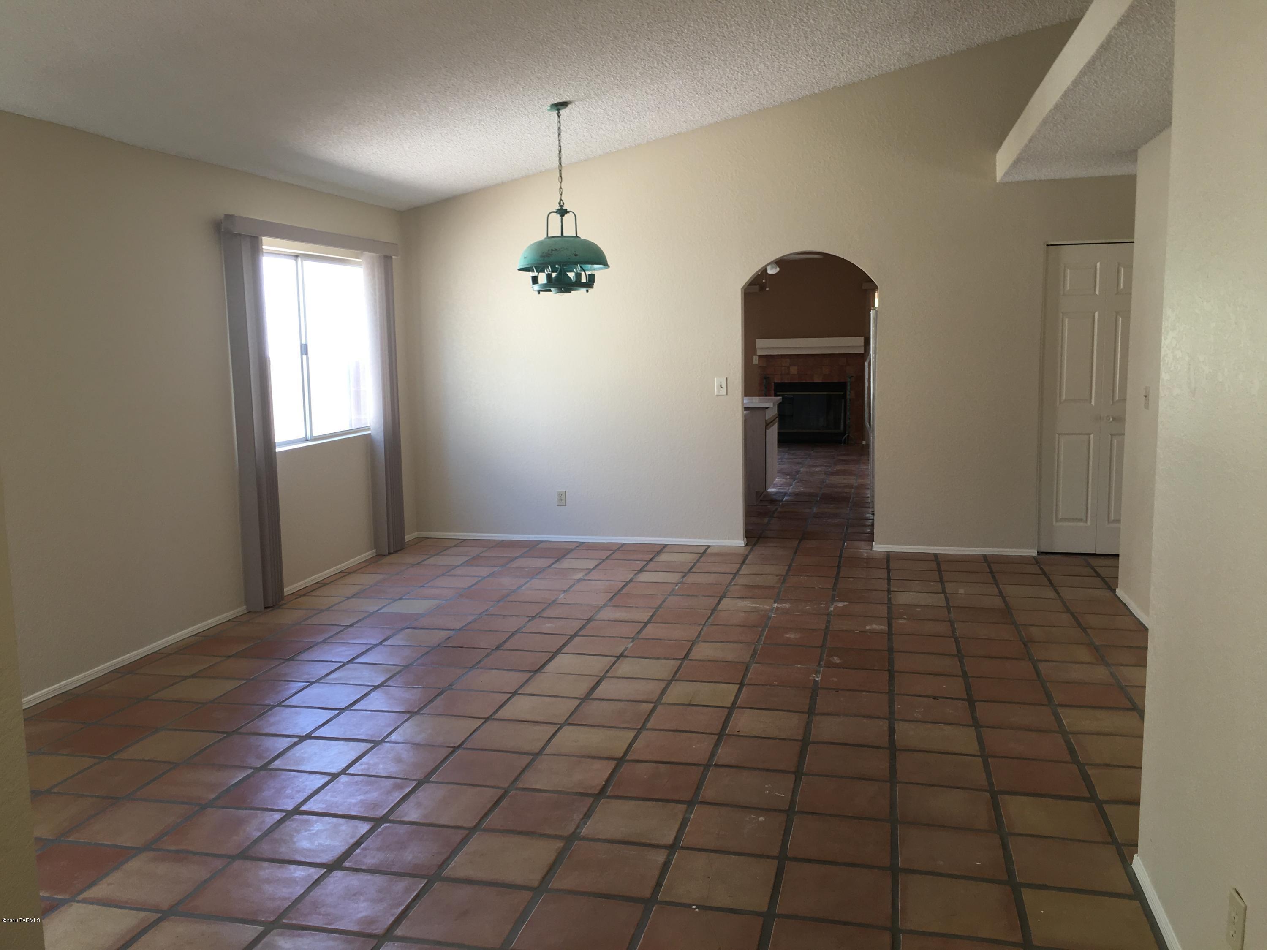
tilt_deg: -7.6
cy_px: 475
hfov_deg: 61.7
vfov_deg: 48.2
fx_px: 1061
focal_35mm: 29
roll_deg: +1.1
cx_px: 634
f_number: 2.2
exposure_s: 1/30
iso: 25
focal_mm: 4.15
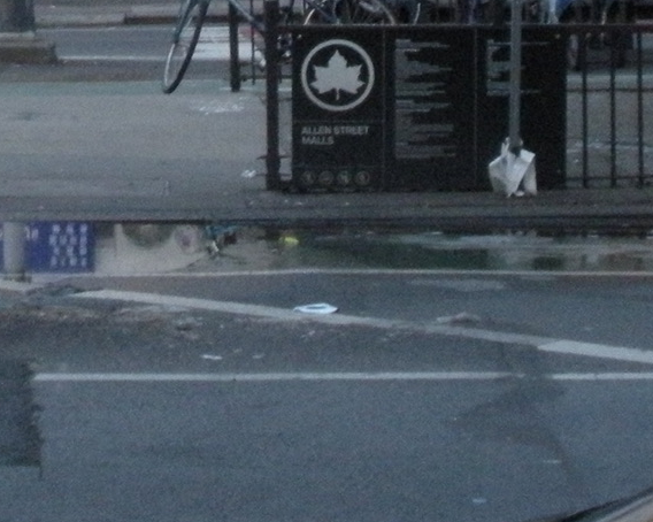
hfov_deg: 10.4
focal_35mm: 183
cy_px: -233
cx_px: -105
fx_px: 3535
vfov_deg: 8.3
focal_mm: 9.1
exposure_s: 1/54.3
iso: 400
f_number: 4.4
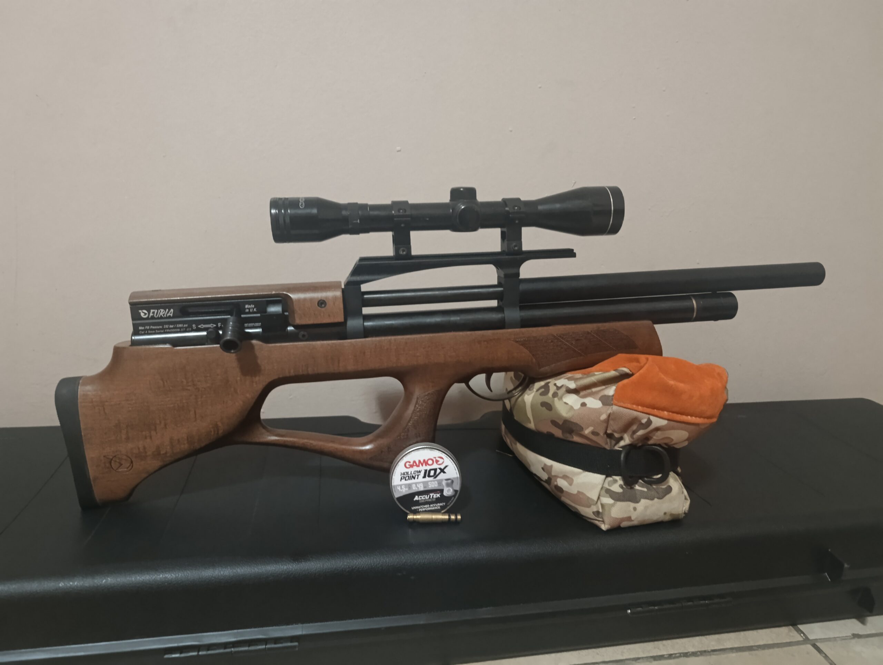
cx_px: 442
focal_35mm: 23
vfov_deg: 59.0
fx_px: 588
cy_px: 332
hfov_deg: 73.8
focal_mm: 6.11
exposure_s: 1/25
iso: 5000
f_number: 1.7
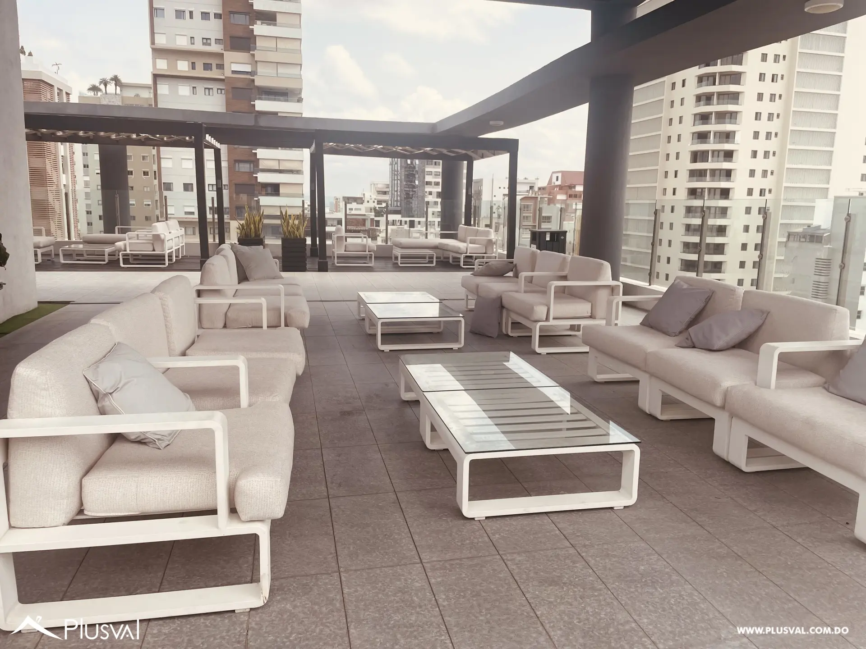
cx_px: 433
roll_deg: +0.2
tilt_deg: -8.1
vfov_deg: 53.1
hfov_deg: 67.3
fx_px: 650
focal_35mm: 26
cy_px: 324
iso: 32
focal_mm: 4.2
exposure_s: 1/2398
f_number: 1.6
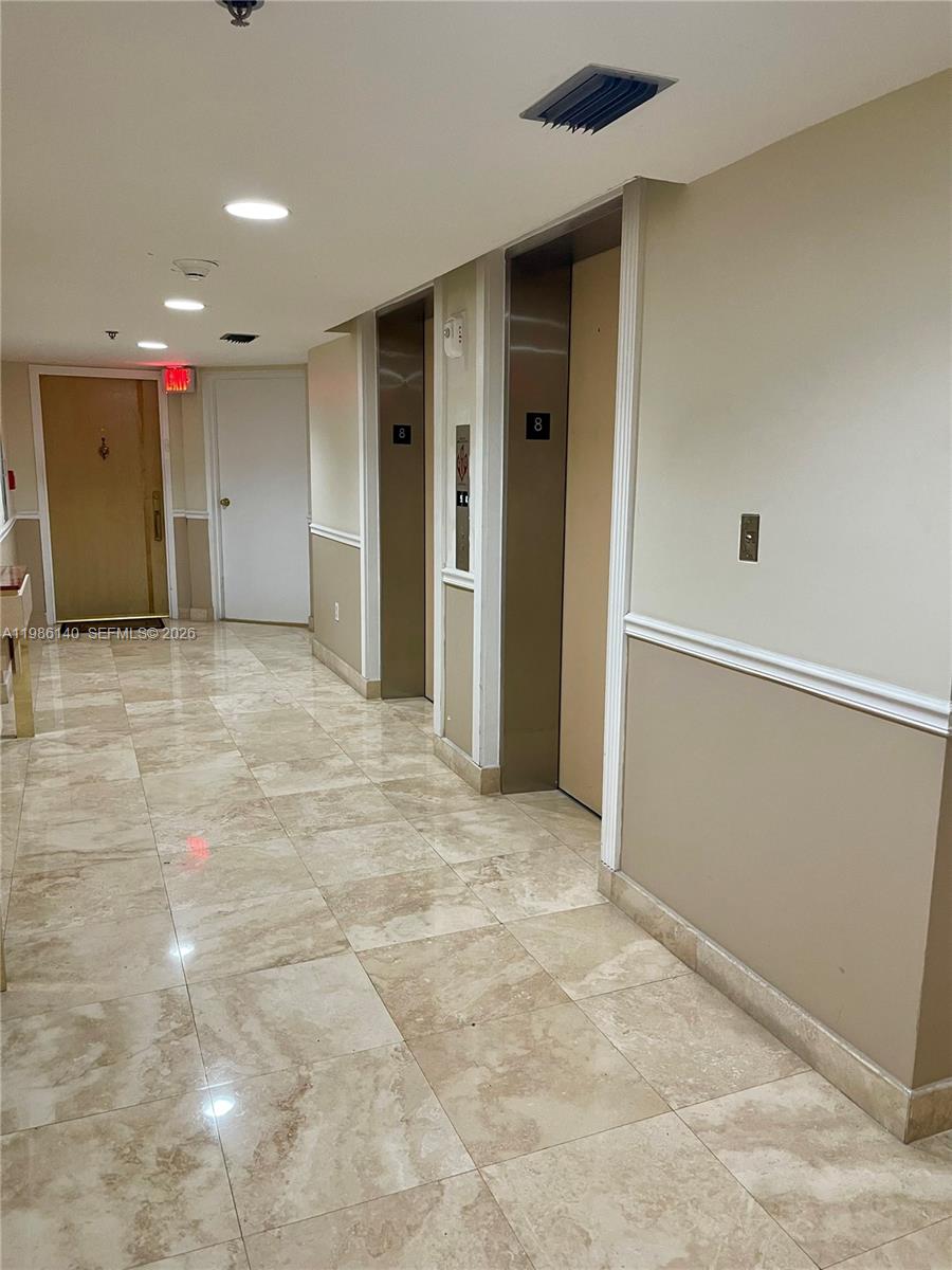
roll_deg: -1.4
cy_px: 635
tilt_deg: -9.4
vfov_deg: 69.4
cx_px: 476
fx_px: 917
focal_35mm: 25
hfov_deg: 54.9
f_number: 1.6
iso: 320
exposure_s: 1/60
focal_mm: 5.1
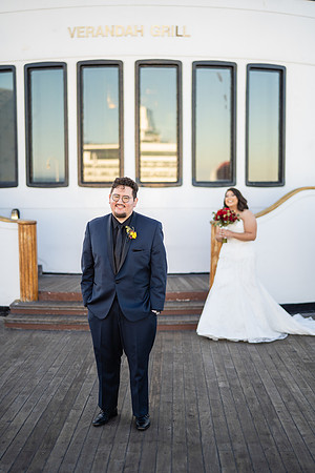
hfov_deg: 27.0
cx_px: 158
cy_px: 236
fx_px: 656
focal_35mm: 50
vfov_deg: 39.6
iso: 200
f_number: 1.4
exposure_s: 1/1600
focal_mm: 50
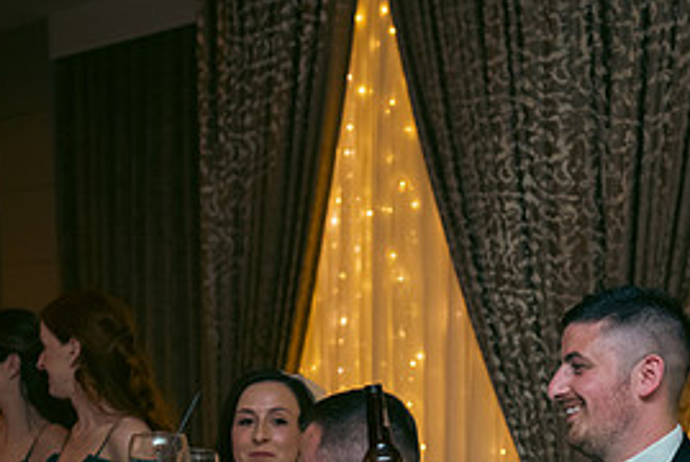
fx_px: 1861
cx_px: 464
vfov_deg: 14.0
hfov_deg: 20.9
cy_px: 445
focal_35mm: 97
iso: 800
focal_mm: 45
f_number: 3.5
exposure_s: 1/160
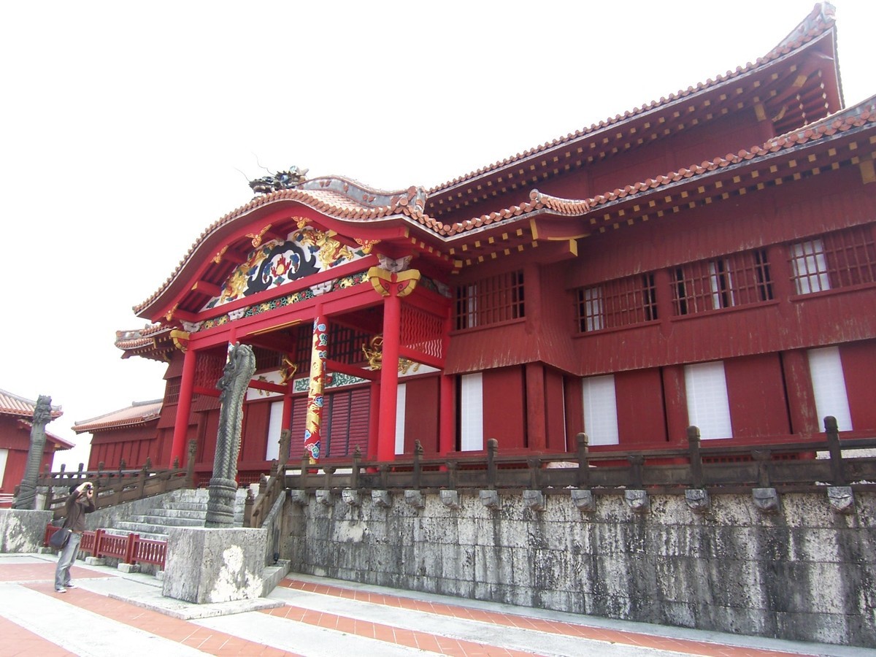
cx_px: 438
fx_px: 582
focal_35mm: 23
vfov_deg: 58.9
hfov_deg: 73.9
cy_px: 328
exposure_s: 1/100
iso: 64
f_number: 5.6
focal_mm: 3.8
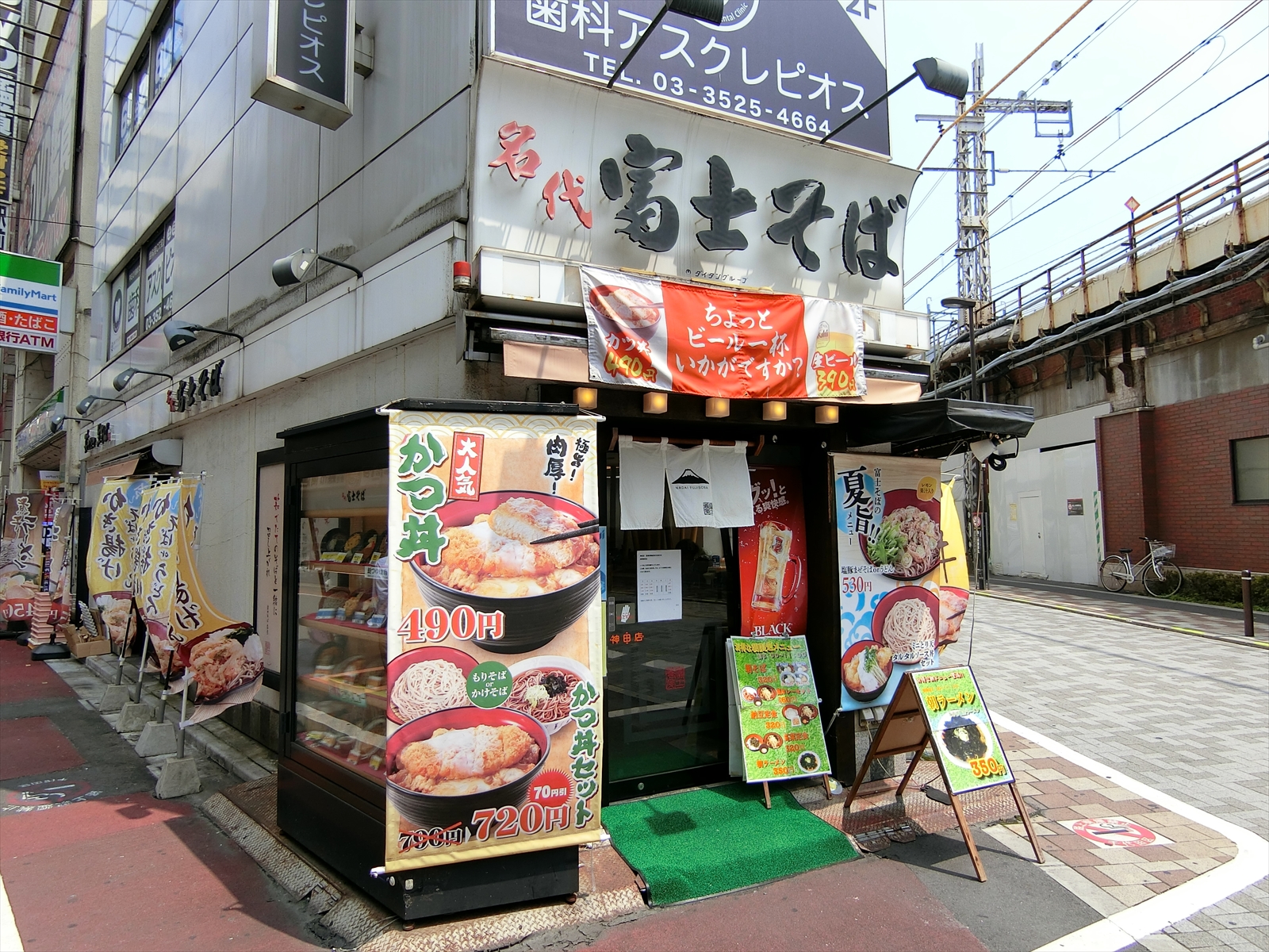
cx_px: 634
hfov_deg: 84.7
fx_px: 697
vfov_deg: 68.7
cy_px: 476
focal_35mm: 19
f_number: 6.9
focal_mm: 4.06
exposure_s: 1/200
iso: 80
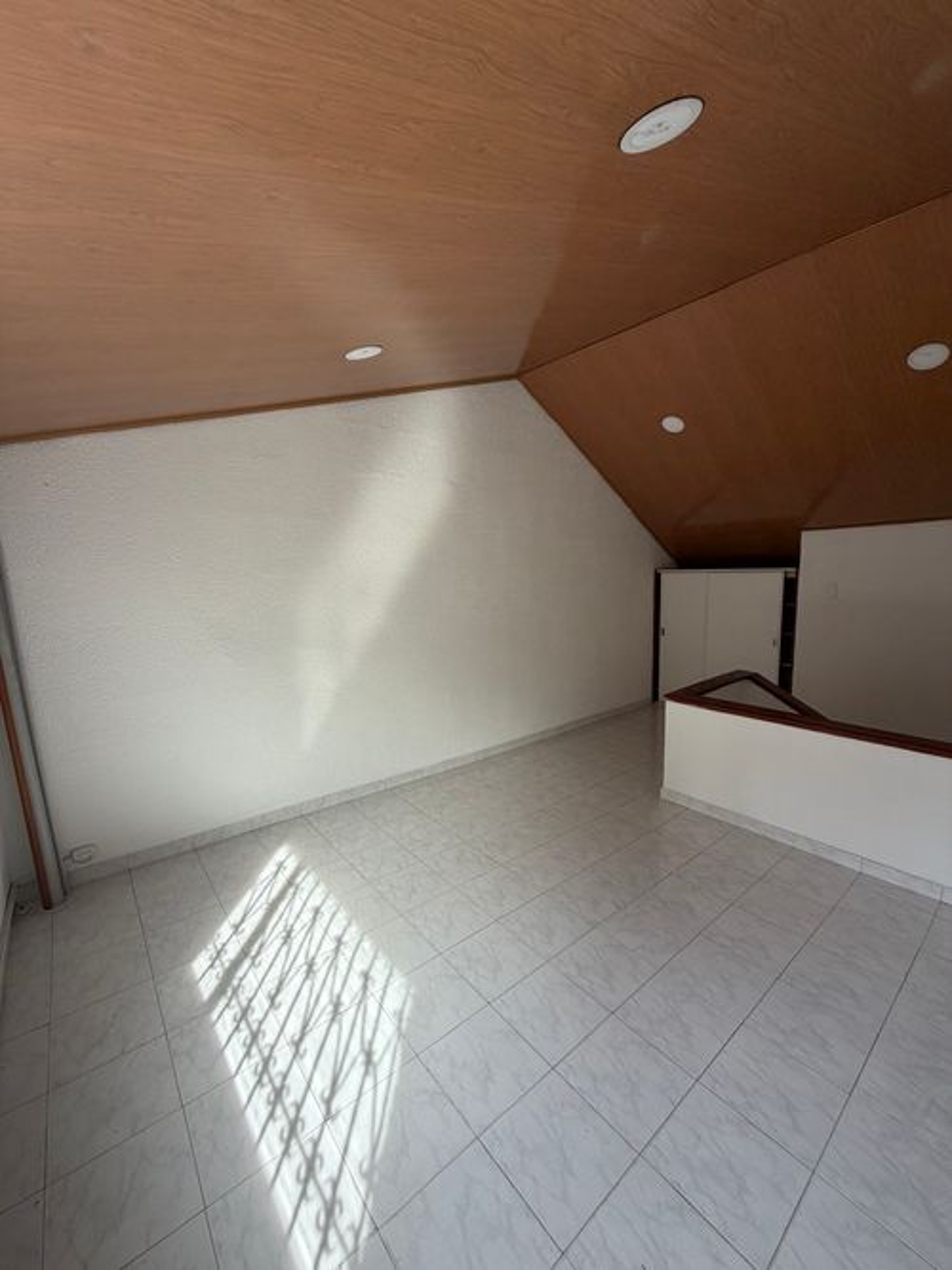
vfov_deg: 102.1
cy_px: 635
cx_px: 476
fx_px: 514
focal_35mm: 14
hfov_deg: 85.7
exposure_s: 1/134
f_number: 2.2
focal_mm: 2.22
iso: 50
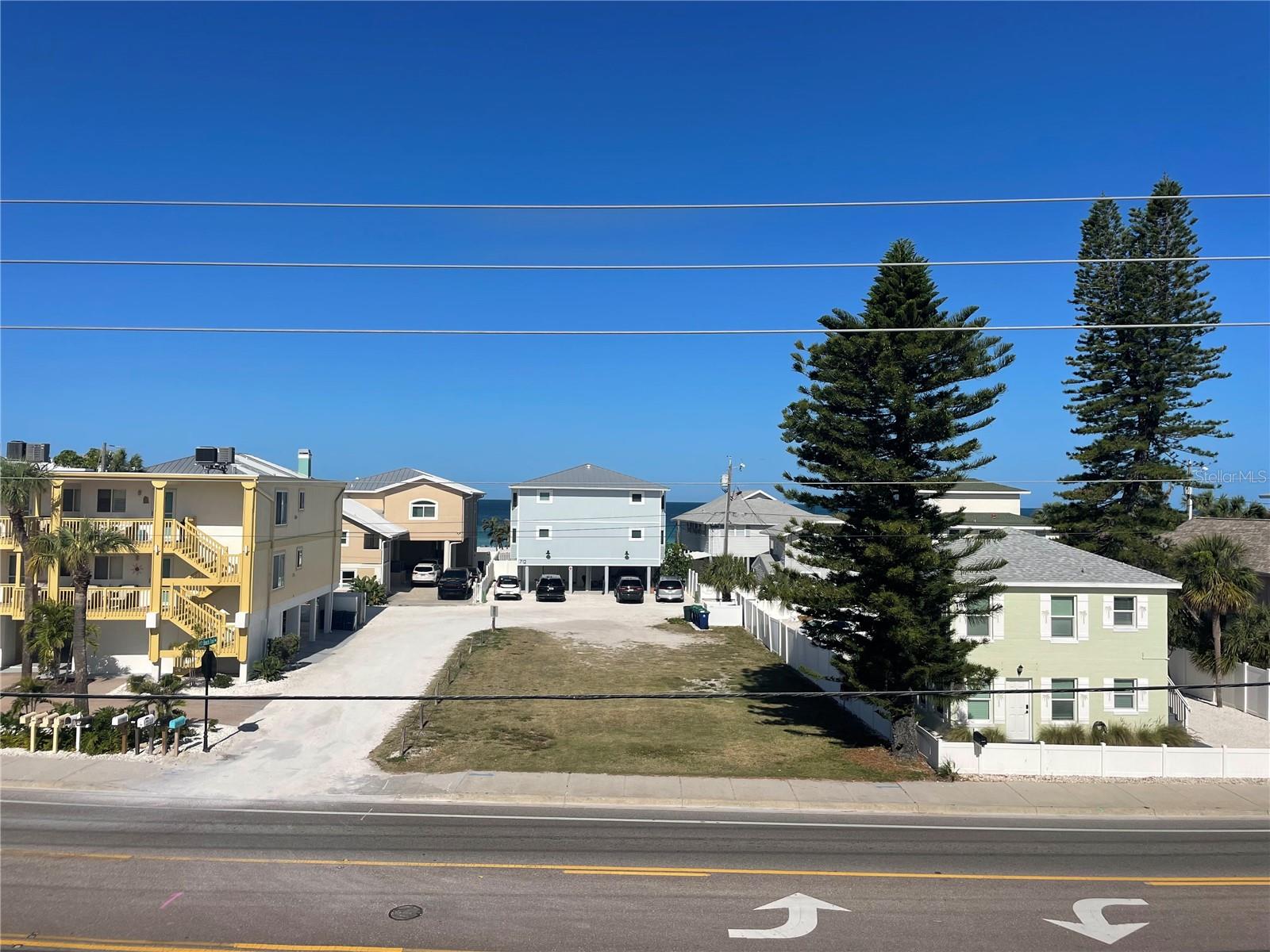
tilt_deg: +3.9
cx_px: 635
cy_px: 476
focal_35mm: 26
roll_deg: -0.5
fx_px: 954
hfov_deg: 67.3
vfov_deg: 53.1
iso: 32
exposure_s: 1/7299
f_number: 1.6
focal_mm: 4.2
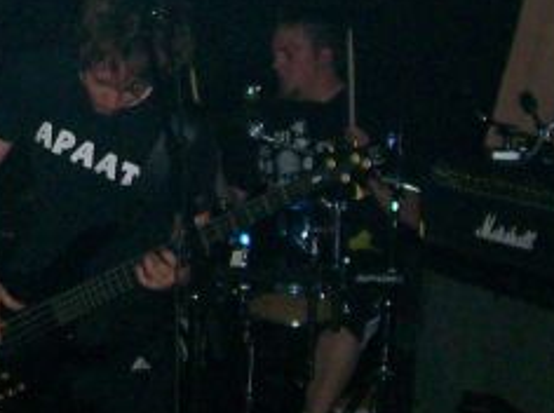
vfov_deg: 12.0
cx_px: -279
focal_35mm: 122
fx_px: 1949
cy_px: 12
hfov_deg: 15.0
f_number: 2.7
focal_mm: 6
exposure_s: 1/64
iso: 140
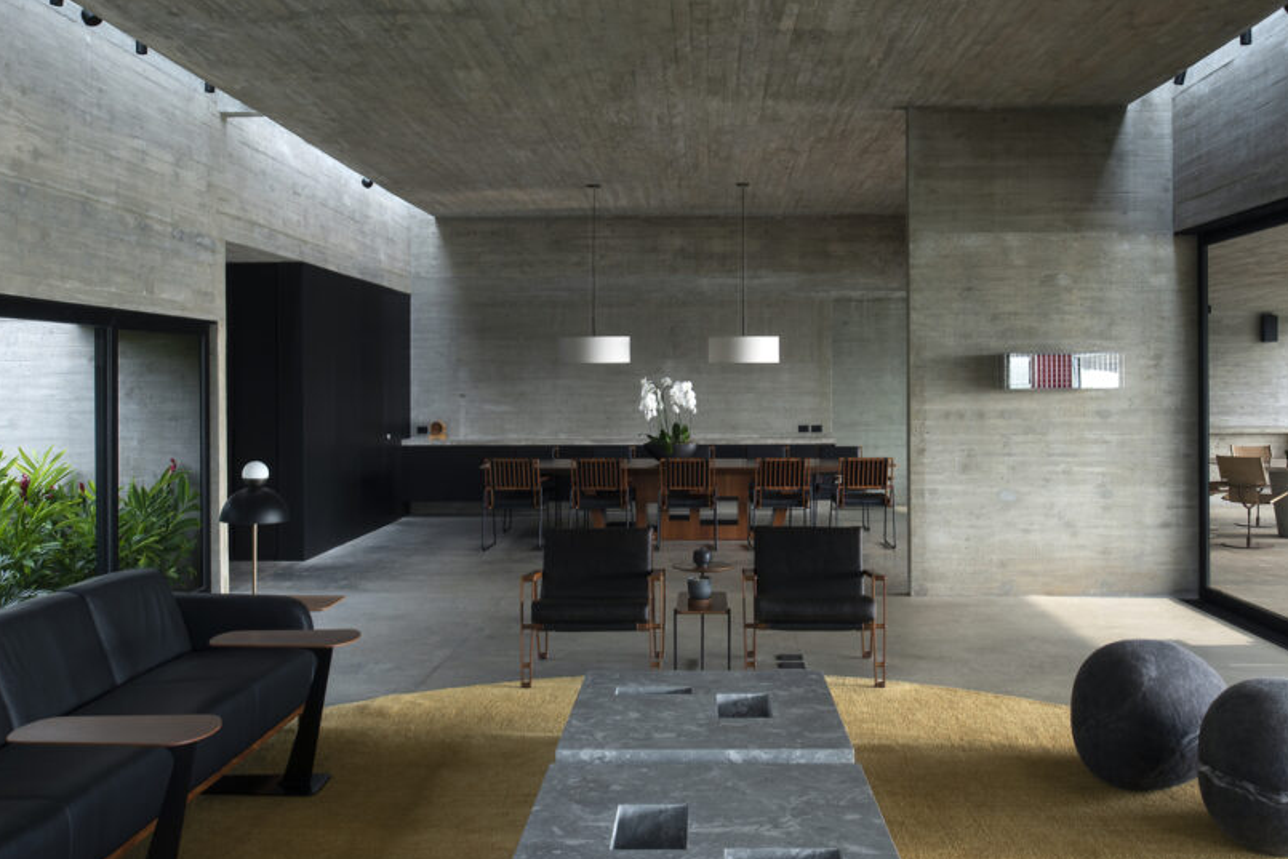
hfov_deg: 55.7
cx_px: 712
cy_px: 452
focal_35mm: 34
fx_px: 1217
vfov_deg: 38.9
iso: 100
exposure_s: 1/1.25
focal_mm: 24
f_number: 13
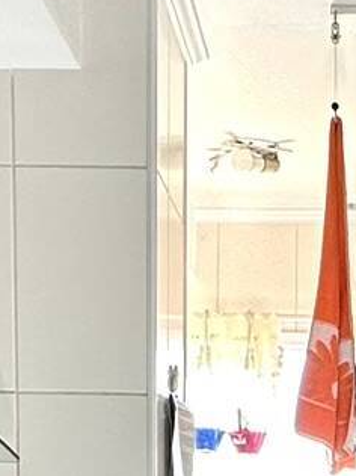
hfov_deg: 15.9
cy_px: 677
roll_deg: -1.9
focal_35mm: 91
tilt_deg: -6.7
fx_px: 1249
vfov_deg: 19.3
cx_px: 359
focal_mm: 2.22
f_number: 2.2
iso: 64
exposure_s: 1/99
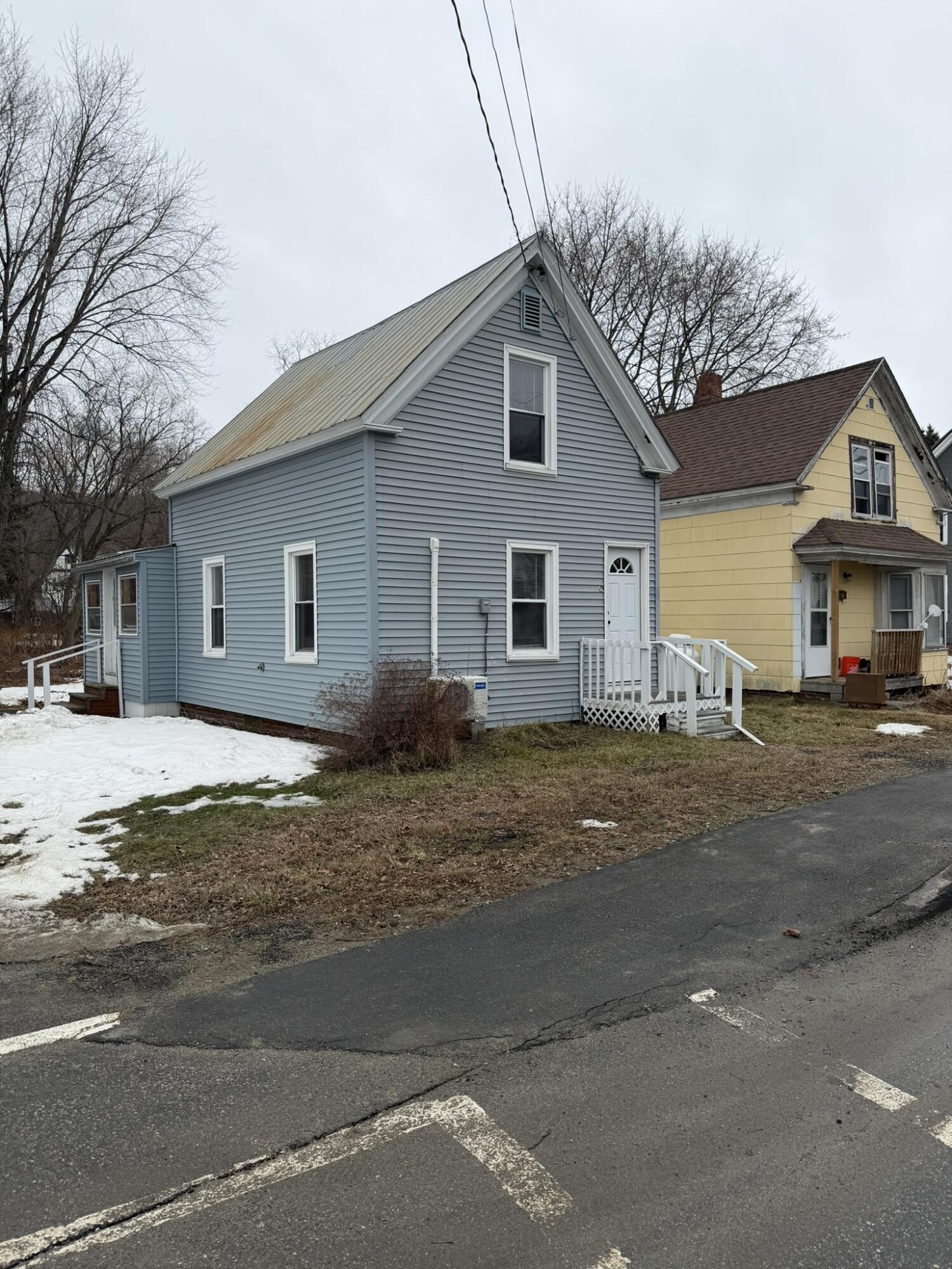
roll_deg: -0.3
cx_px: 476
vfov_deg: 71.6
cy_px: 634
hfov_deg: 56.8
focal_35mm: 24
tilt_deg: -2.0
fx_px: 880
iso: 80
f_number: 1.78
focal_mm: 6.76
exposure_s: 1/2232
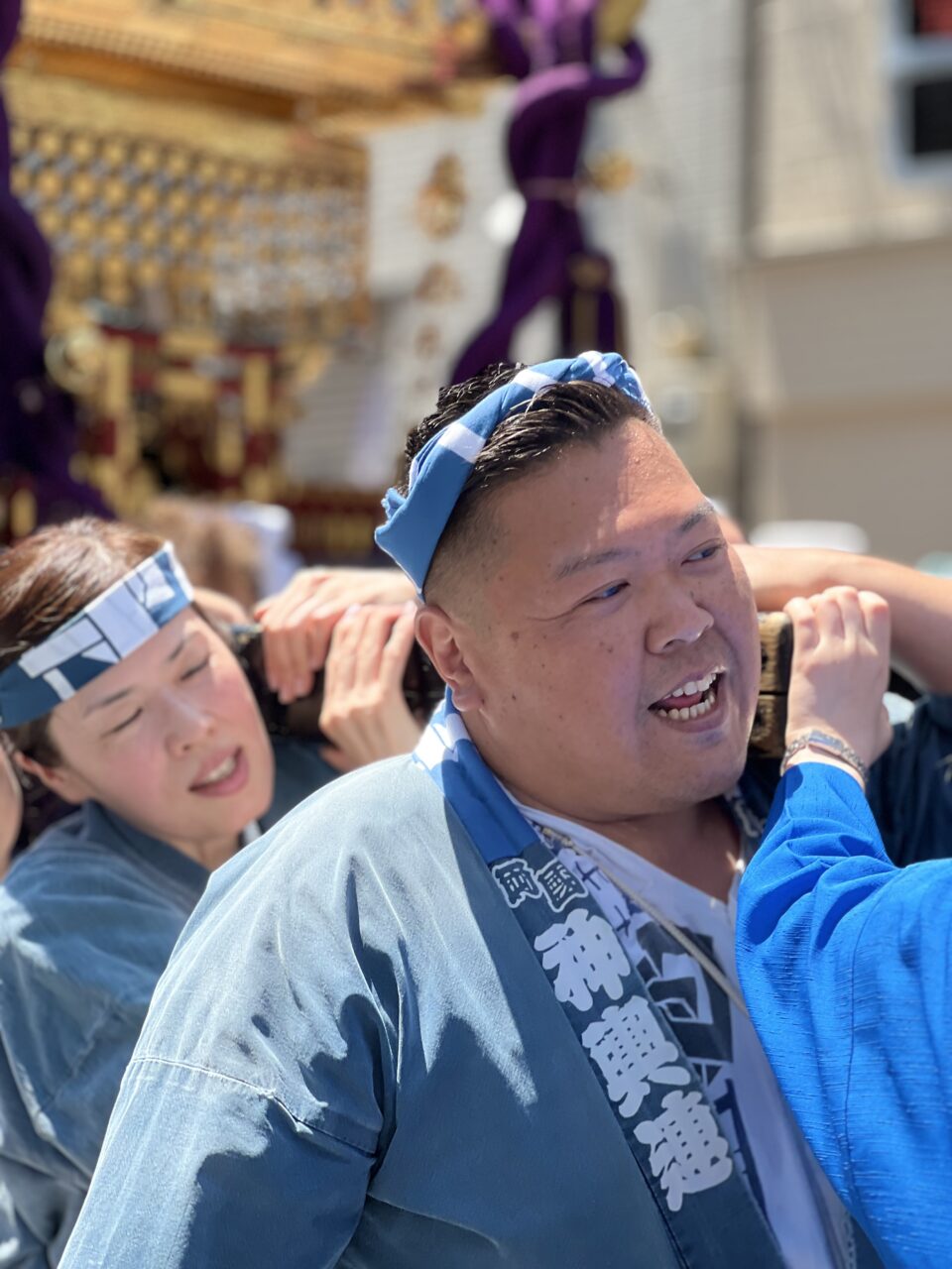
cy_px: 634
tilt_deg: +4.3
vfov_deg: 25.3
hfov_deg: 19.1
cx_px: 476
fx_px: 2824
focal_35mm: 77
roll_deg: +0.8
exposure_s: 1/158
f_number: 2.8
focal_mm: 9
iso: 32
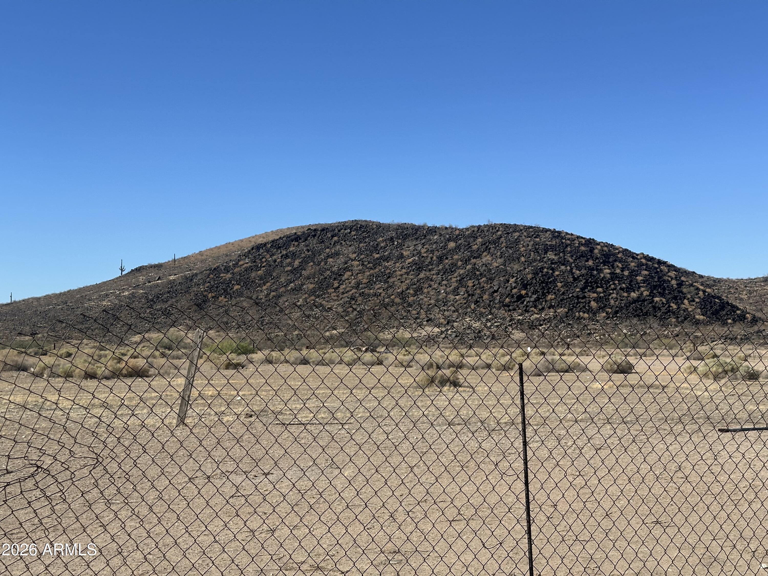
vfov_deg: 30.3
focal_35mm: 48
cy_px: 288
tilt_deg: +4.1
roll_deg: +0.6
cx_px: 384
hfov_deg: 39.7
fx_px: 1065
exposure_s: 1/5000
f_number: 1.78
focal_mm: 6.86
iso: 64
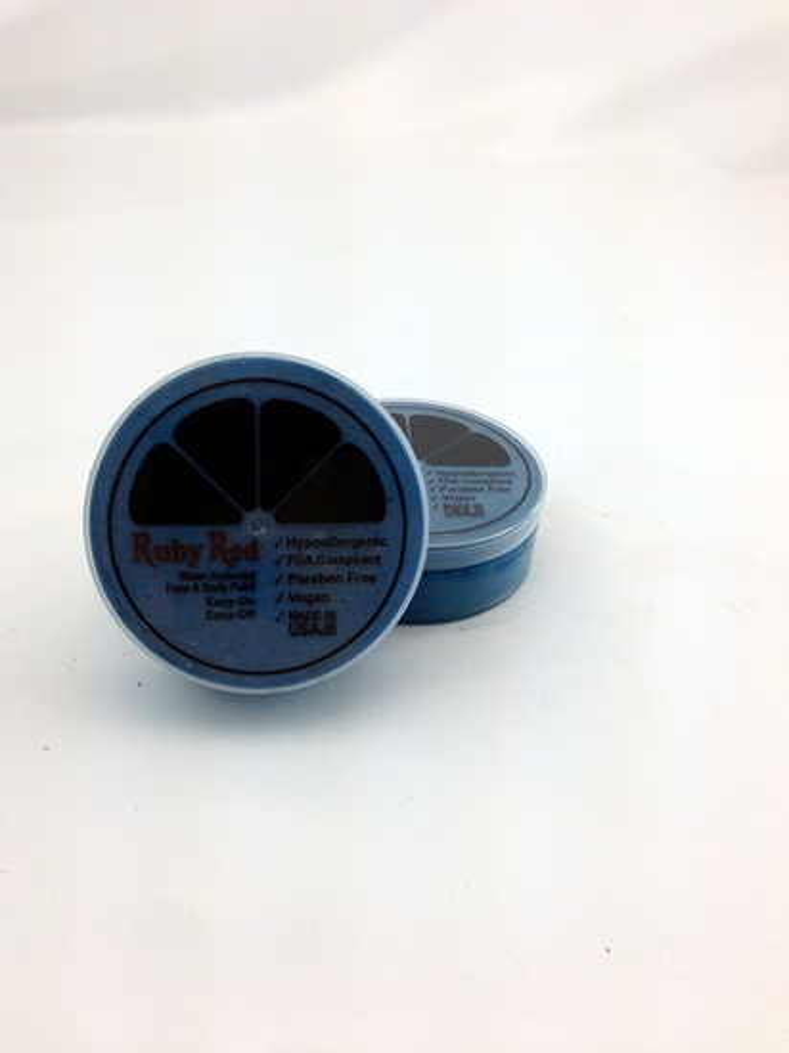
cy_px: 526
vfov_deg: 55.4
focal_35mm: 33
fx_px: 1004
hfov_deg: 42.9
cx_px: 394
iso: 50
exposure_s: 1/162
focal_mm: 4.12
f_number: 2.4
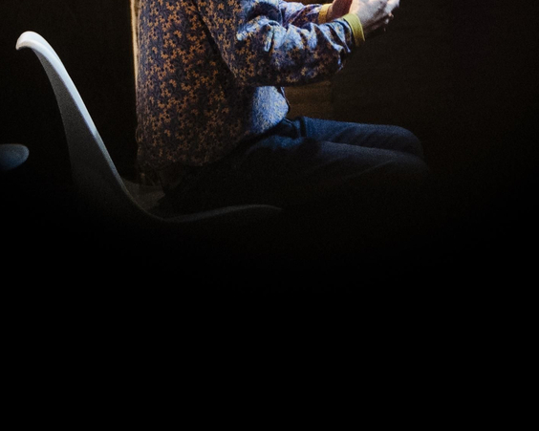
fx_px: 1547
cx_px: 489
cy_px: -91
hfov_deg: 19.4
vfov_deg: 15.3
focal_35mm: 97
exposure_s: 1/250
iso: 3200
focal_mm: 24
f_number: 2.8
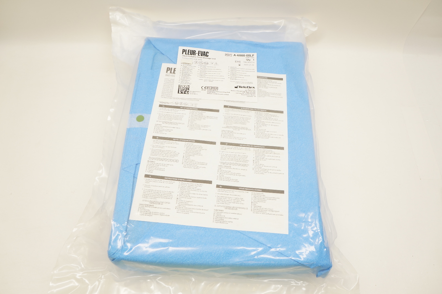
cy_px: 147
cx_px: 221
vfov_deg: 47.8
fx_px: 331
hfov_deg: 67.4
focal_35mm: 27
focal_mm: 18
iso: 400
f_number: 6.3
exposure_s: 1/60
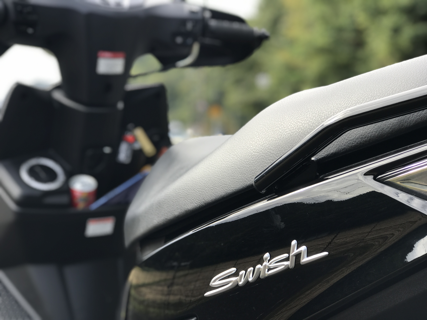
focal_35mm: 57
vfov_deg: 25.7
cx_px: 214
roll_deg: +2.6
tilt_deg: -1.9
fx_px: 703
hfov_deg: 33.8
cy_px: 160
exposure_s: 1/146
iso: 20
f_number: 2.8
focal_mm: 6.6
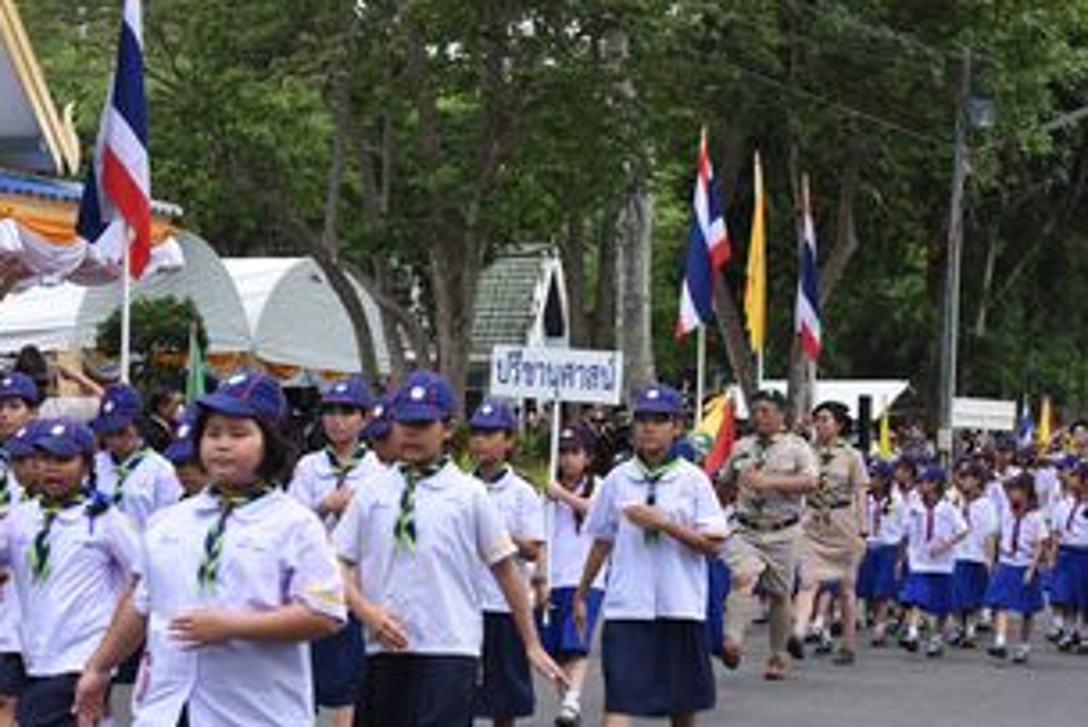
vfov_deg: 14.9
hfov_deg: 22.1
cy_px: 385
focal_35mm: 92
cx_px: 694
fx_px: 2782
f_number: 8
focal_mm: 70
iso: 2200
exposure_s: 1/400
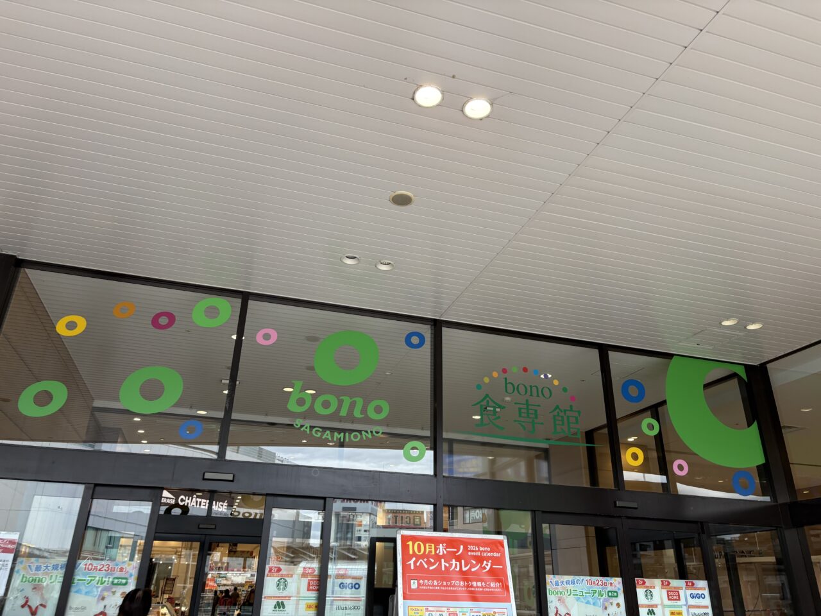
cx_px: 410
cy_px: 308
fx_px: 617
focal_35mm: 26
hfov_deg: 67.3
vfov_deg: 53.1
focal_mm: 5.96
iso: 64
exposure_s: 1/173
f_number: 1.6
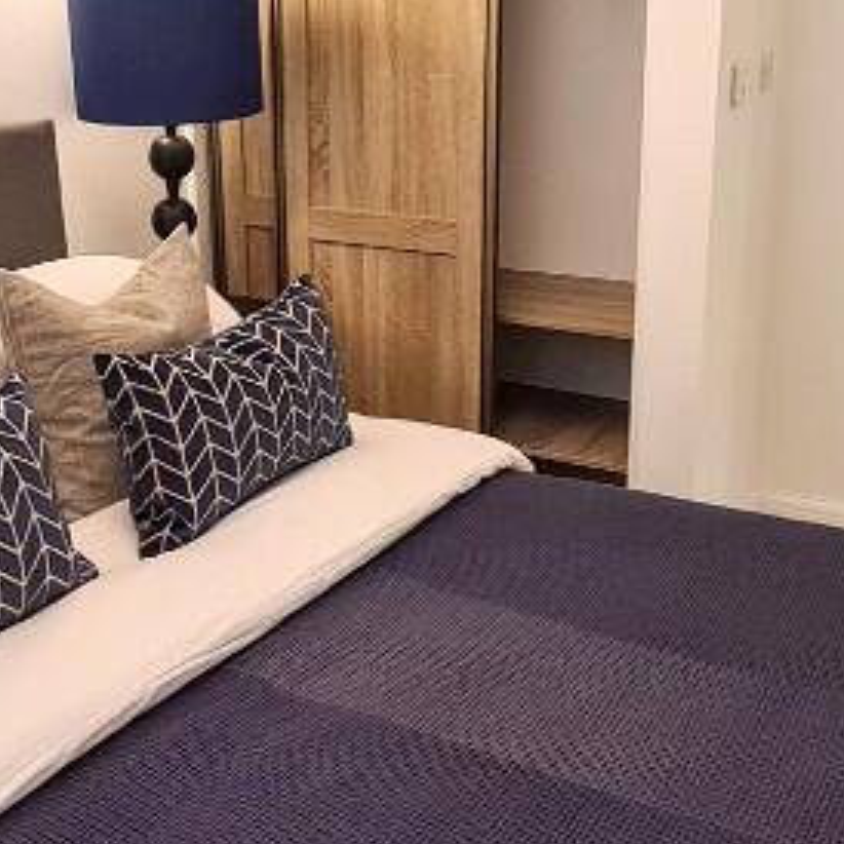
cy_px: 317
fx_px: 1186
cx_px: 333
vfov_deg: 38.9
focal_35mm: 43
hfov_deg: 39.0
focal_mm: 2.2
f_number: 2.2
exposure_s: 1/50
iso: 250
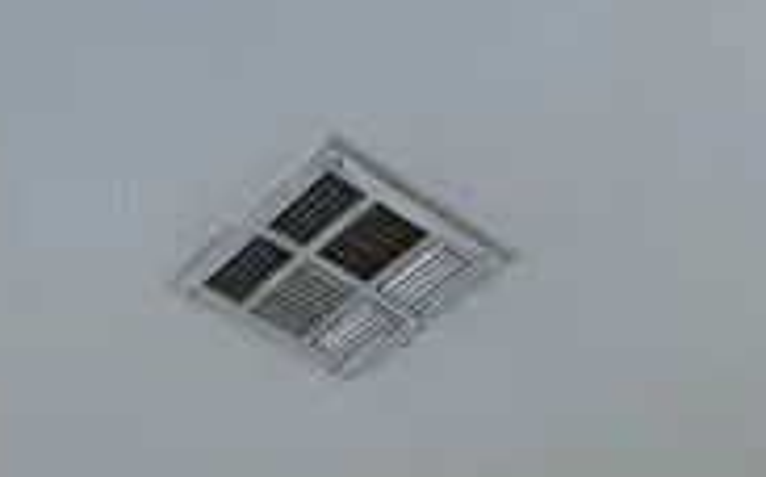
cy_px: 1519
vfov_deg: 10.2
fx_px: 1731
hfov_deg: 24.9
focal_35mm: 83
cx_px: 276
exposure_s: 1/120
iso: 200
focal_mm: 2.22
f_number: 2.2
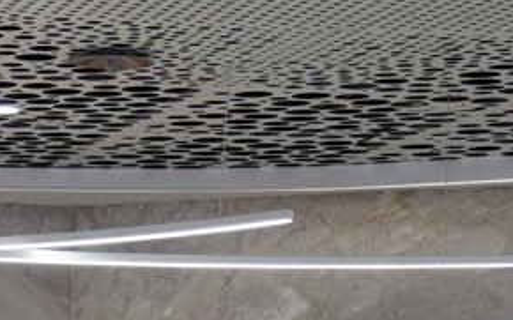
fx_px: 2739
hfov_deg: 10.4
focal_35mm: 196
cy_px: 576
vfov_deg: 6.5
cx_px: -225
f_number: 3.2
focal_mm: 31
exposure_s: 1/200
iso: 640
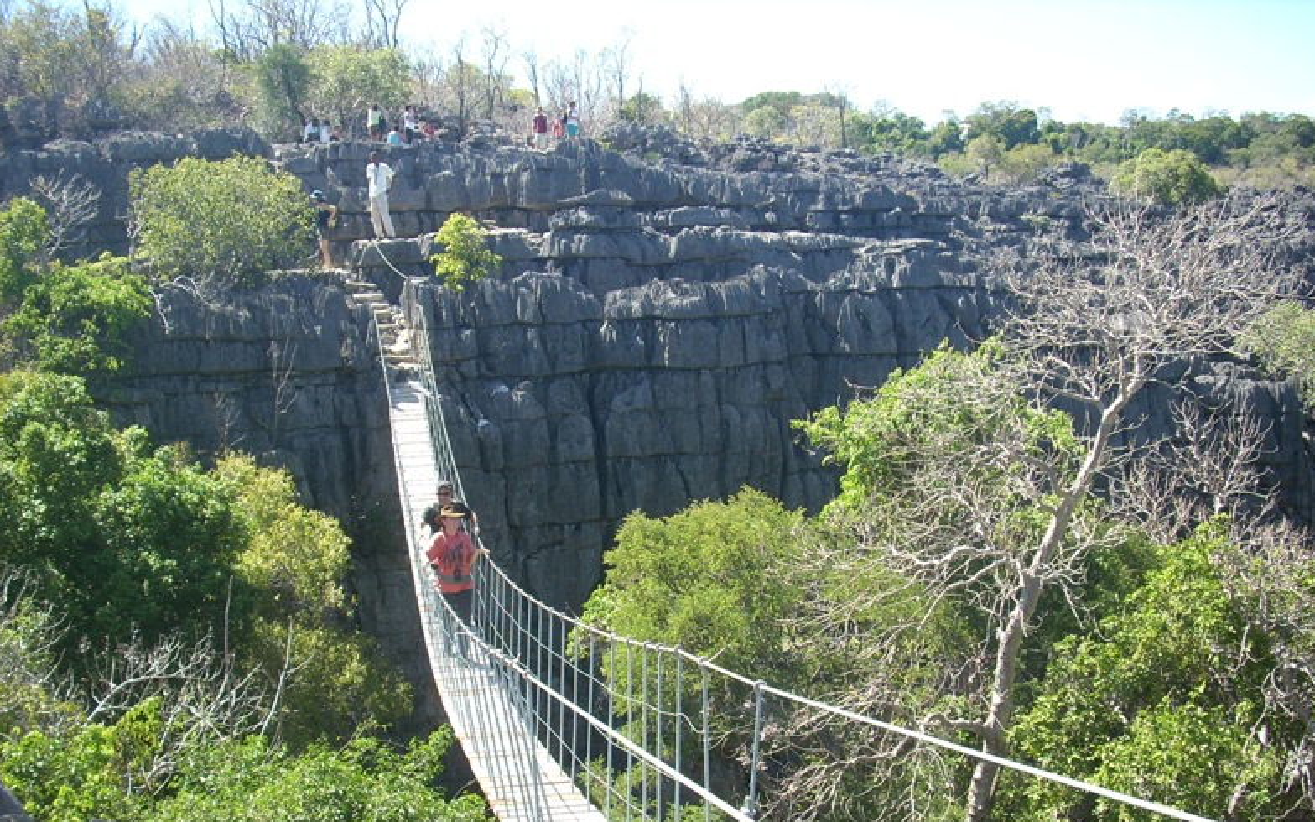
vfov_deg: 31.9
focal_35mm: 40
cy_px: 502
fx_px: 1434
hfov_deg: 49.3
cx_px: 658
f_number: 2.8
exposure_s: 1/220
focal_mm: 6.2
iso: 64
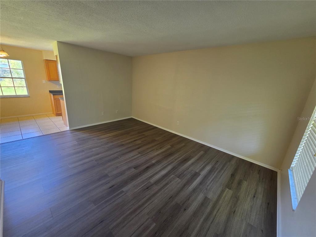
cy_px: 118
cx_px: 158
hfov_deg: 106.2
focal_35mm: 13
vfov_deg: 89.9
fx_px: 119
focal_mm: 2.2
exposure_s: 1/60
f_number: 2.2
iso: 200
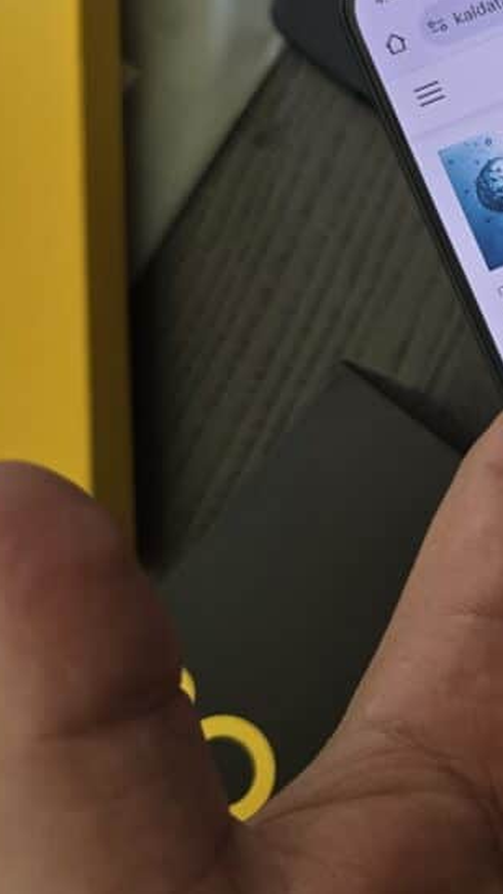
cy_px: 354
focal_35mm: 47
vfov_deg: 43.5
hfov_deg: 21.9
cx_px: 713
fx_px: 1115
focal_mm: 6.3
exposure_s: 1/100
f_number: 1.7
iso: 160
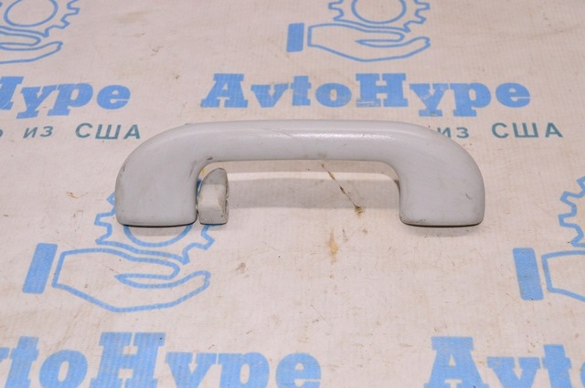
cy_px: 194
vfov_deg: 28.0
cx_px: 292
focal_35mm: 48
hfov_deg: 41.2
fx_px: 779
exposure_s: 1/200
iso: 1600
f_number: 8
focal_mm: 32
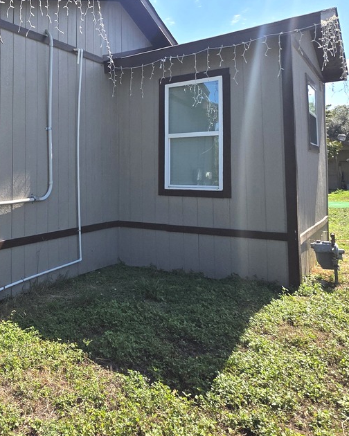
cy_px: 156
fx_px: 374
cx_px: 46
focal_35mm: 29
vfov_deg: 59.4
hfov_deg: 46.0
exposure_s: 1/2921
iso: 40
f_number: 1.9
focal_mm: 2.2
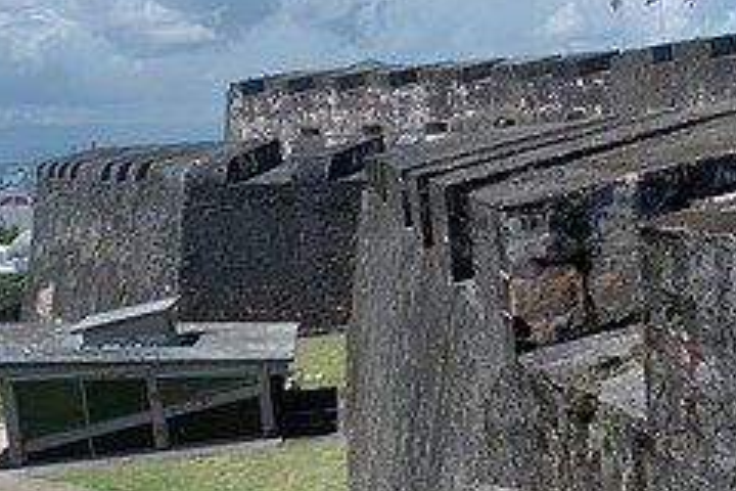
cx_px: 856
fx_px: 1186
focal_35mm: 58
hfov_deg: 30.1
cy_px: 327
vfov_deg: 23.3
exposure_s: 1/125
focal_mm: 24
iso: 100
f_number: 8
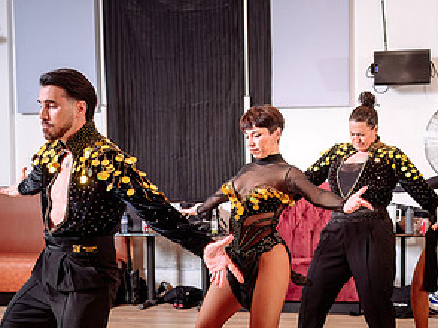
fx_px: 708
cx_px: 326
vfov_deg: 25.9
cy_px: 220
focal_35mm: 56
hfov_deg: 33.7
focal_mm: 27
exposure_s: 1/160
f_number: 3.2
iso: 800
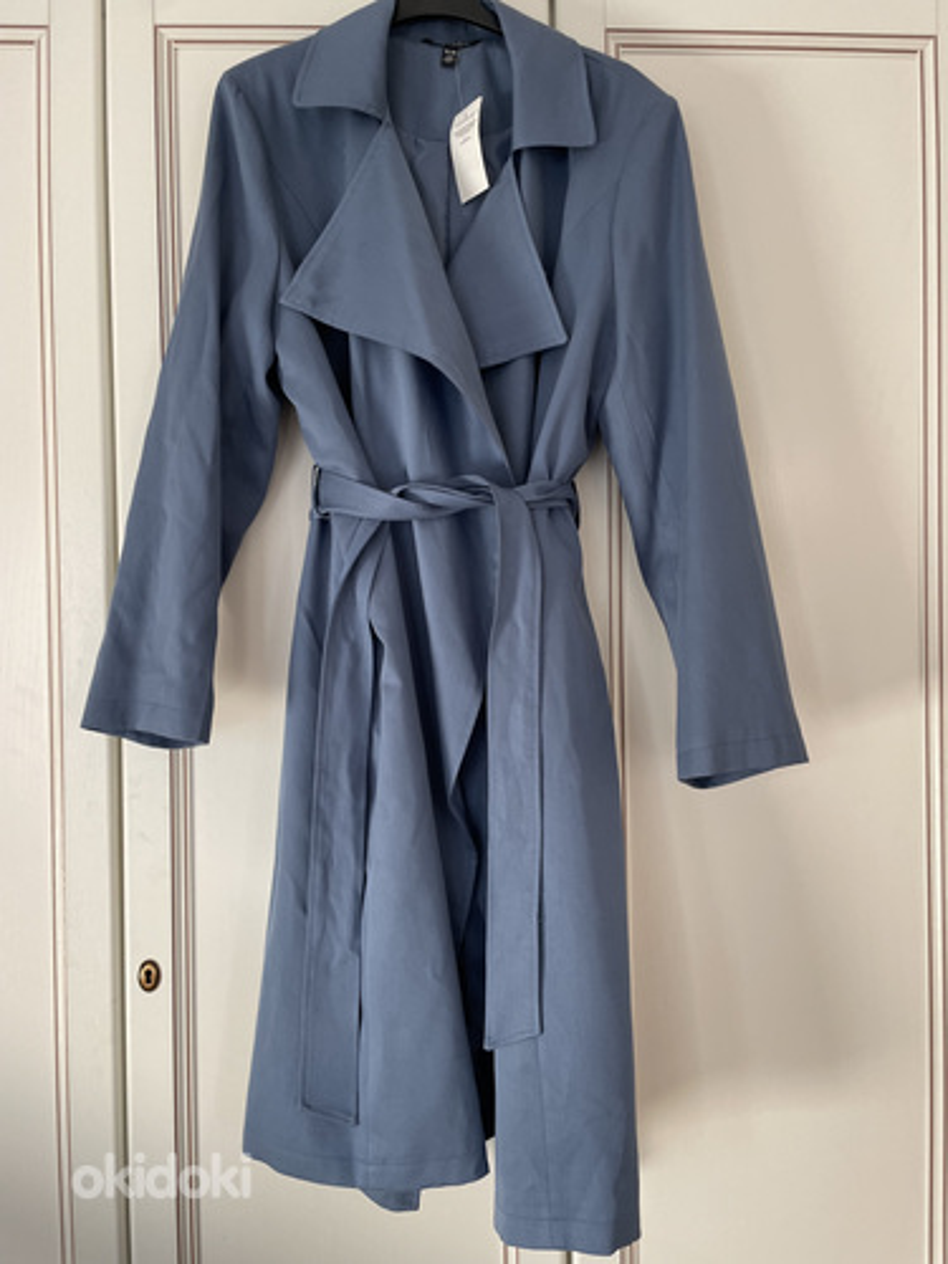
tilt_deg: -1.6
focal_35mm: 26
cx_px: 474
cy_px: 632
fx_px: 949
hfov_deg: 53.1
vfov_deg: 67.3
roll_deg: +1.5
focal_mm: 4.2
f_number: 1.6
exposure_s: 1/121
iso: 125
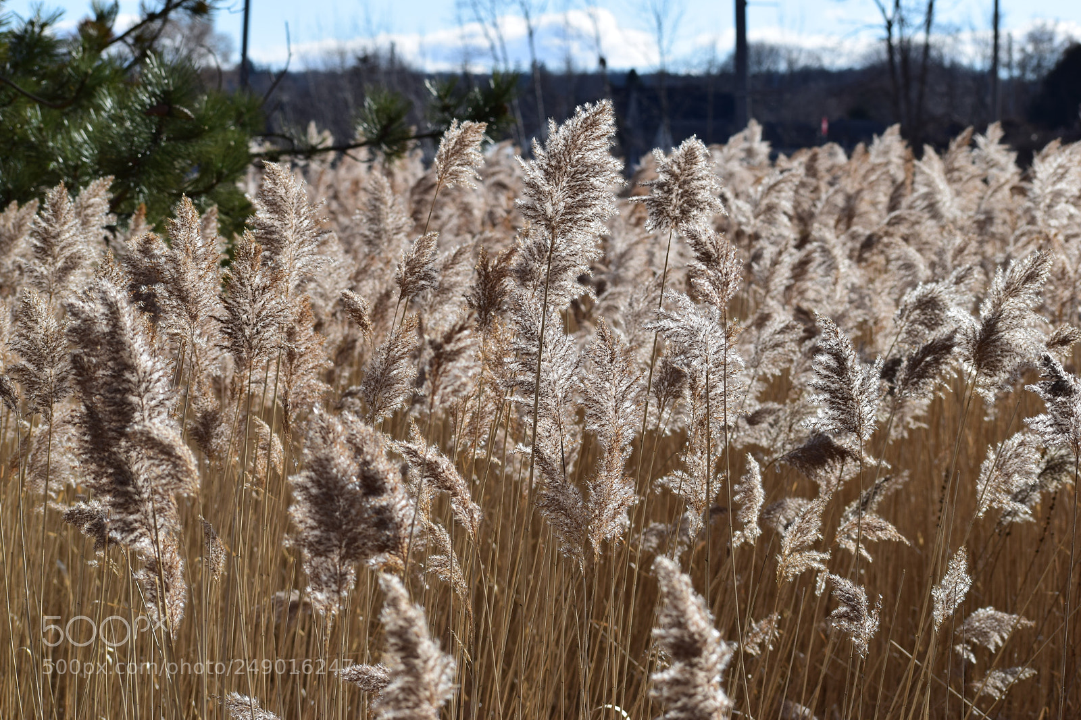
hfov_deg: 19.5
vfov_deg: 13.0
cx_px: 540
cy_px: 360
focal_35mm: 105
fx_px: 3152
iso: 100
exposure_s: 1/320
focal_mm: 70
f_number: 7.1
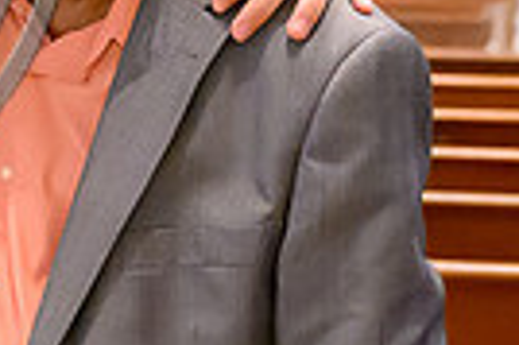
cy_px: 175
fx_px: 2649
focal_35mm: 184
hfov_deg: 10.7
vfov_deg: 7.4
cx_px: -325
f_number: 2.8
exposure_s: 1/100
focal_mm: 28
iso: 11400
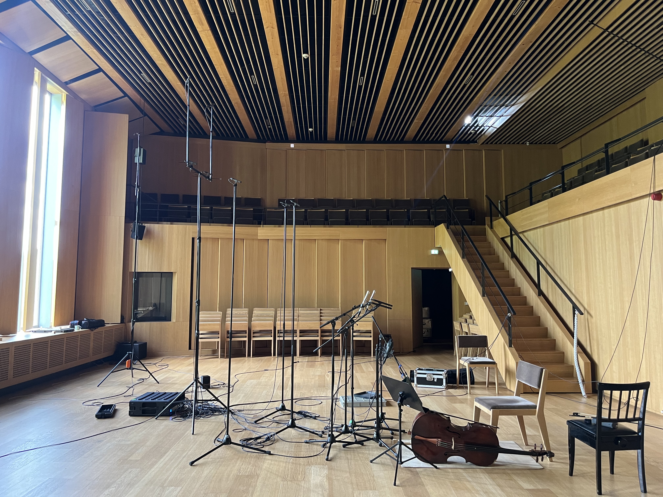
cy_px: 248
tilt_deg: +6.2
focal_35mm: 26
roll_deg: +0.3
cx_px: 332
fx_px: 498
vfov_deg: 53.1
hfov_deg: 67.3
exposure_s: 1/60
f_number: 1.6
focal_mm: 5.1
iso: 400
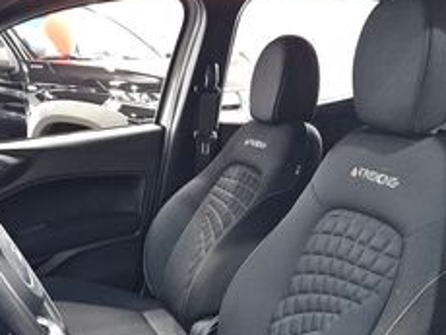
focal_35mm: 47
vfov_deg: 29.4
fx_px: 606
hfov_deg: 40.3
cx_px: 198
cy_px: 316
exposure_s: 1/24
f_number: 1.8
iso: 800
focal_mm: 5.4
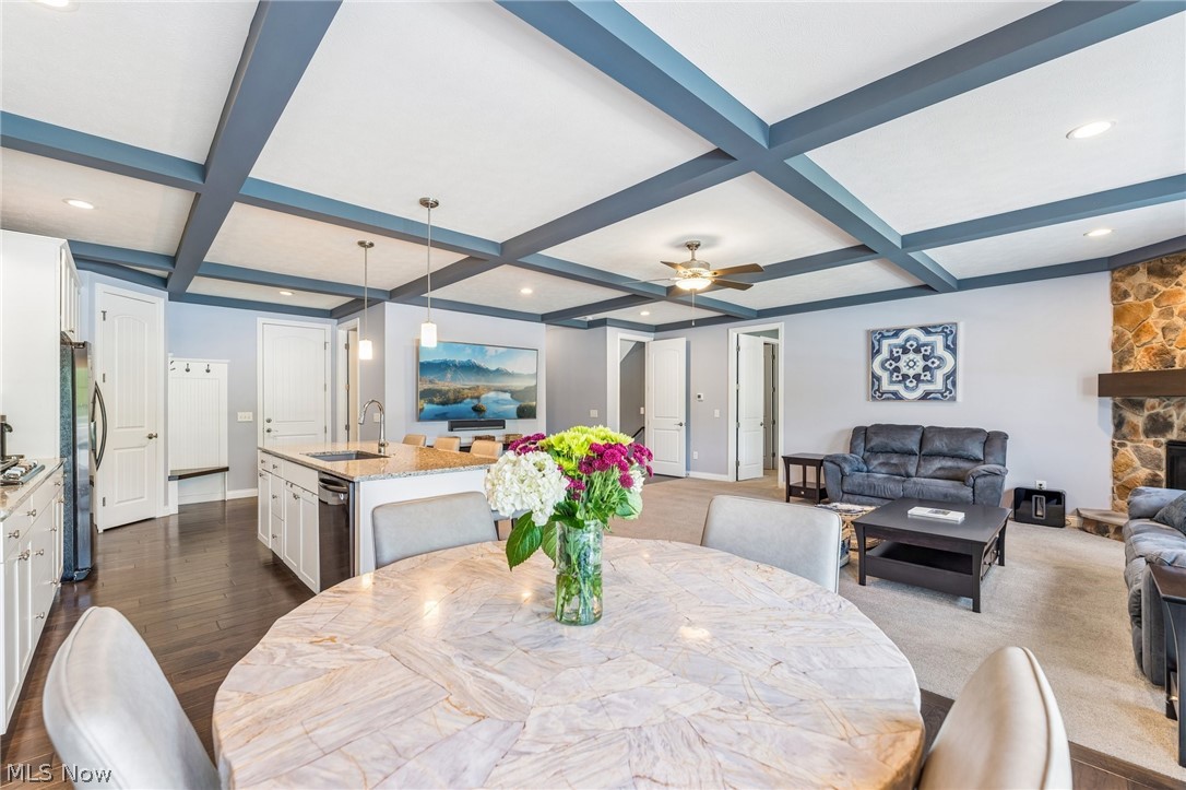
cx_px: 593
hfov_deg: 104.3
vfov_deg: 81.2
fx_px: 461
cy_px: 395
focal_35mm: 14
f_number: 6.3
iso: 200
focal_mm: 14
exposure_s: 1/13
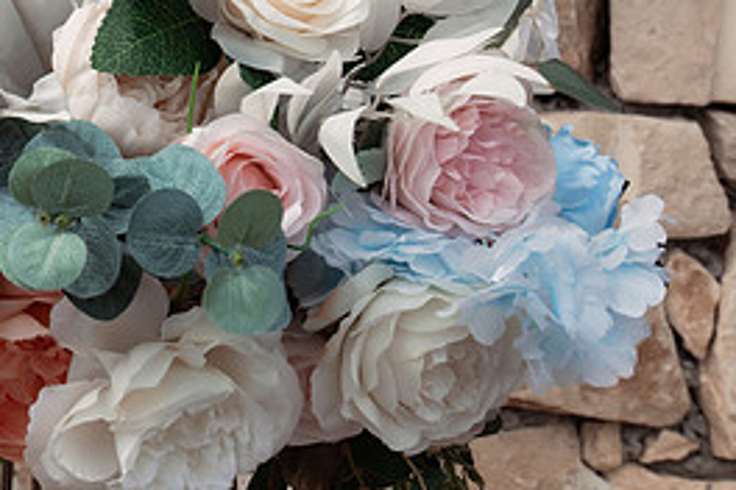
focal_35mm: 66
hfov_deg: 28.4
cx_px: -17
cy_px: -18
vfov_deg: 19.9
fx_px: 1349
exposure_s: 1/640
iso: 800
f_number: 10
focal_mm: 30
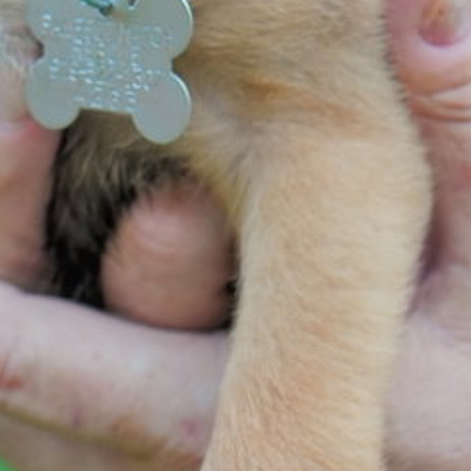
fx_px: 3033
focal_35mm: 197
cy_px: -89
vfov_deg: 8.8
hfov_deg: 8.9
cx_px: 132
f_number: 4
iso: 1600
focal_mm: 50
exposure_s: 1/160
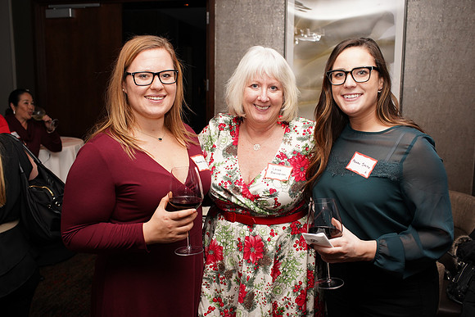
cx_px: 238
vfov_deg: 37.9
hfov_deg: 54.4
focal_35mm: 35
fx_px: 462
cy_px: 158
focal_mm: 35
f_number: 5
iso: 1000
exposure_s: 1/160
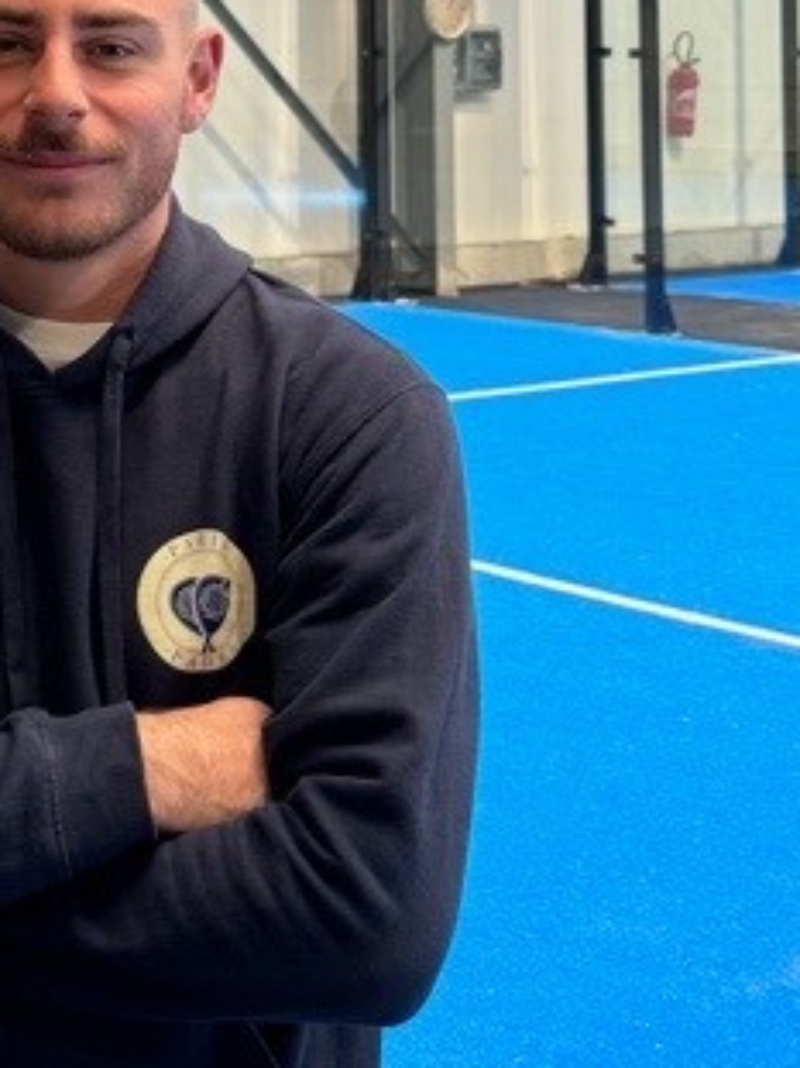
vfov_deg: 23.4
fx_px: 2436
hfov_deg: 18.2
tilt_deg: +3.3
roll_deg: -0.8
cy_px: -65
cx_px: -7
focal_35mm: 79
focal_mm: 6.76
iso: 200
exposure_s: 1/91
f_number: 1.78
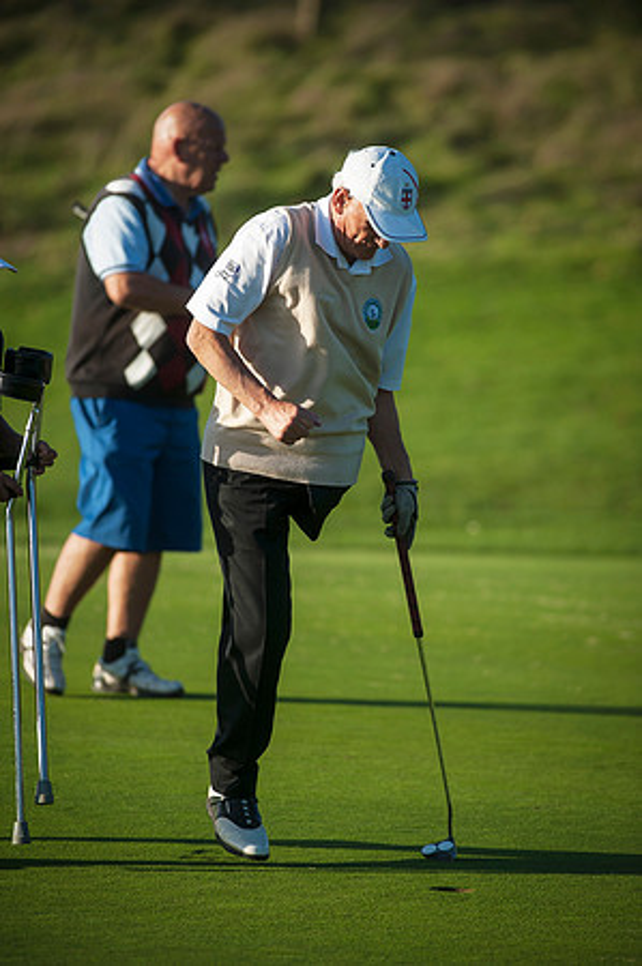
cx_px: 321
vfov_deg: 6.9
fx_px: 8043
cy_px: 483
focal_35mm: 300
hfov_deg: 4.6
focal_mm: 300
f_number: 4.5
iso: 200
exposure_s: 1/1600
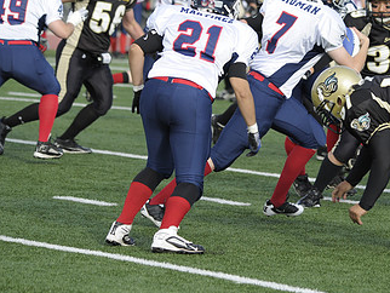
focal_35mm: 346
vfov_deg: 4.3
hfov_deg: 5.7
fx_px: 3901
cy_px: 120
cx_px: 259
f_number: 5.3
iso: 450
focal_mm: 200
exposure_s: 1/1000
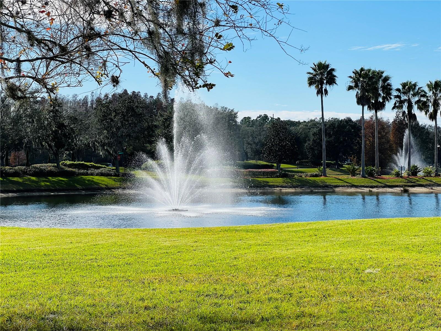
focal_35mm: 77
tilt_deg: -0.7
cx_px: 220
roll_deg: +0.4
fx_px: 981
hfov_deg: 25.3
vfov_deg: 19.1
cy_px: 166
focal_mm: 9
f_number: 2.8
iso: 32
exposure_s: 1/1085
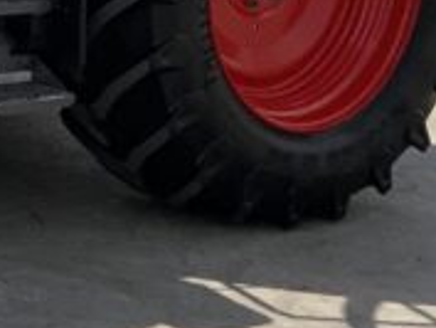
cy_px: -252
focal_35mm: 168
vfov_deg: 8.5
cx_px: -328
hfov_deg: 11.0
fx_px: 2117
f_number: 1.8
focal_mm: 3
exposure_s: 1/2427
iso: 16
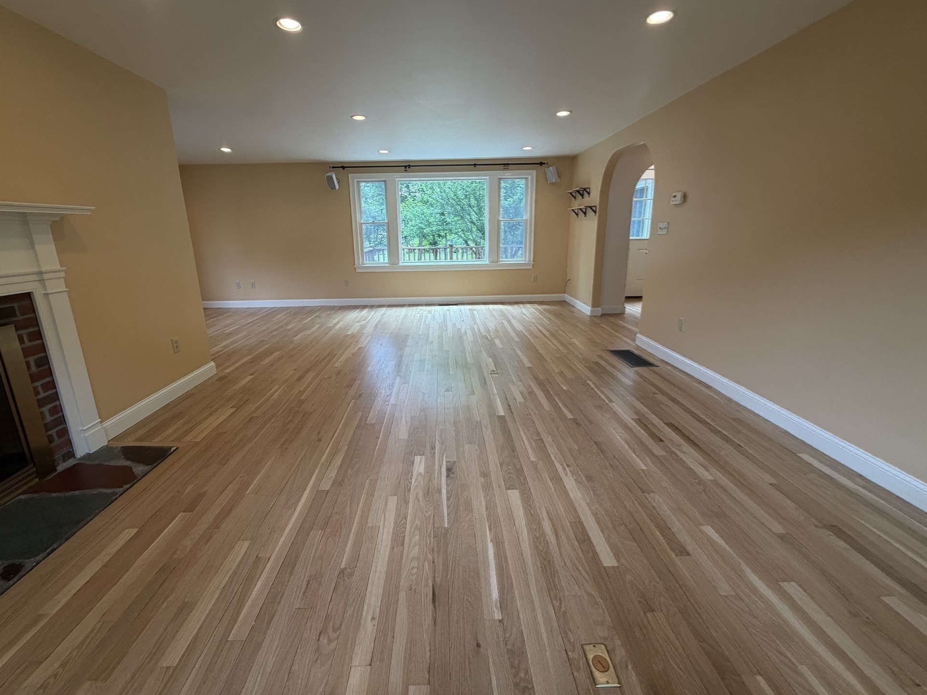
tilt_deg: -14.0
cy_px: 327
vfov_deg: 81.7
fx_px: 402
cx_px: 445
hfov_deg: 98.1
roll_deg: +1.5
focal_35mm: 15
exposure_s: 1/120
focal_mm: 2.22
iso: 200
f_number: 2.2
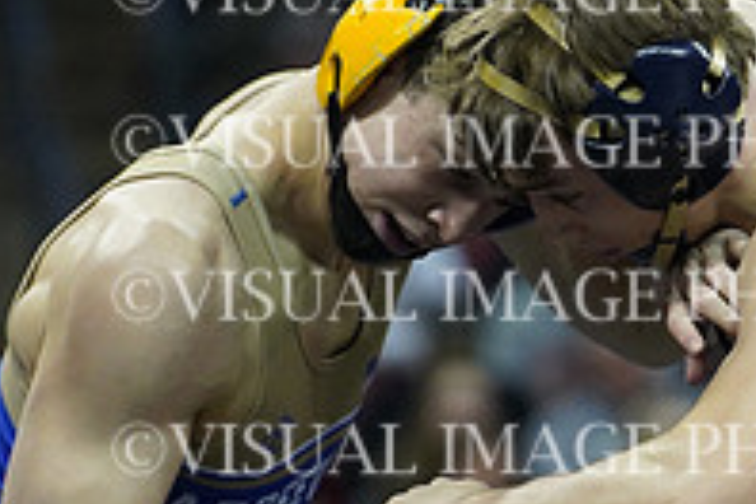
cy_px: 372
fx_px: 9239
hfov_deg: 4.7
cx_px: 664
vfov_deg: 3.1
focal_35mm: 440
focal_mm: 150
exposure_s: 1/1250
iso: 6400
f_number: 2.8
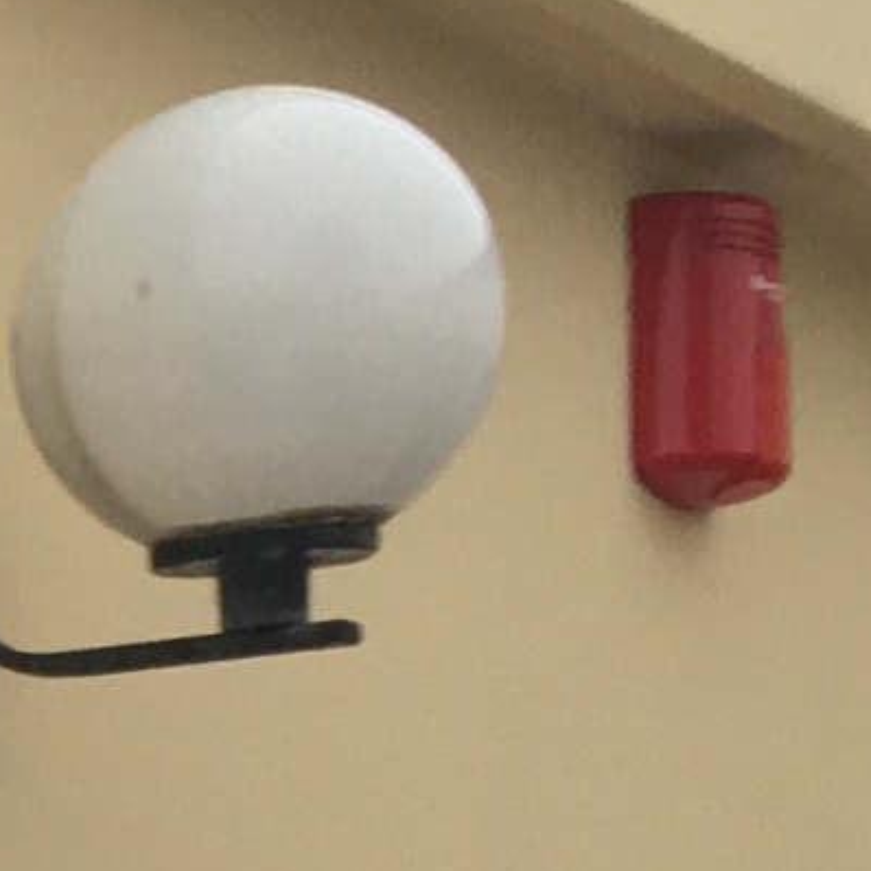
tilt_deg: +4.5
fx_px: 7401
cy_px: 1847
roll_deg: -0.2
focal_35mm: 260
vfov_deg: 6.5
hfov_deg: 6.0
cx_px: -2121
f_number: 2.2
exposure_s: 1/100
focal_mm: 4.15
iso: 40
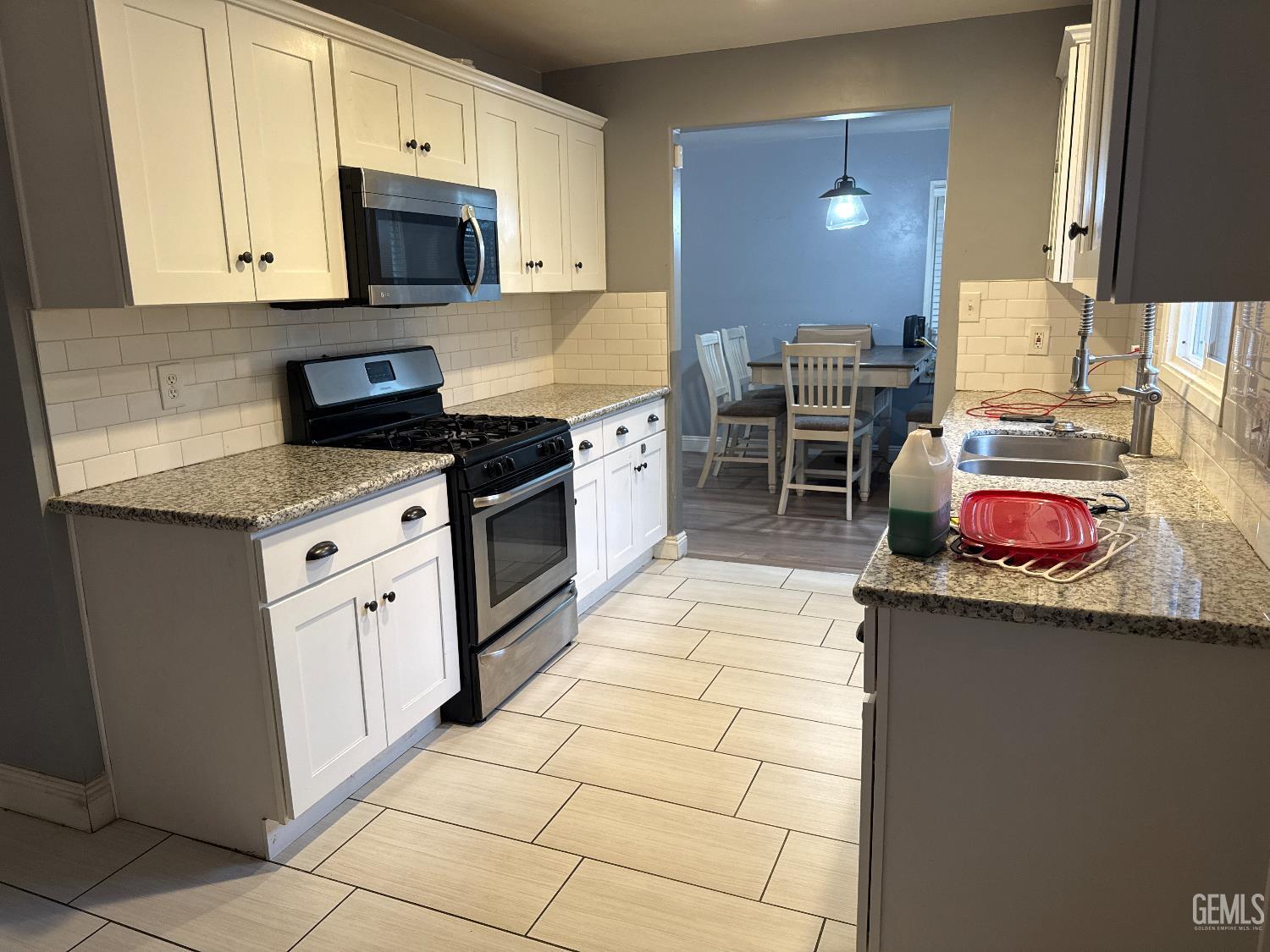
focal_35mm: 24
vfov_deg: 56.8
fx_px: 881
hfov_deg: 71.6
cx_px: 635
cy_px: 476
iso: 160
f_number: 1.78
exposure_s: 1/60
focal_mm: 6.76
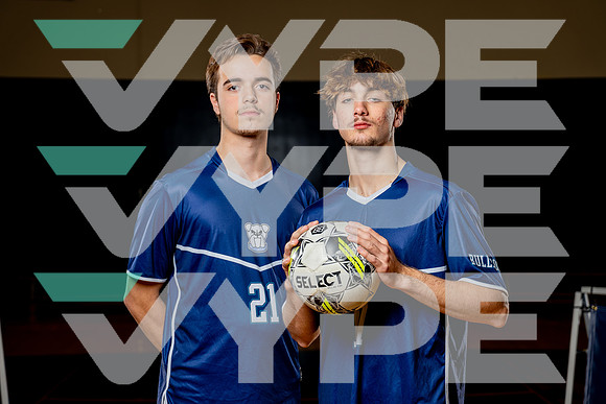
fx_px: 1155
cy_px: 202
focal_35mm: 69
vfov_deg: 19.9
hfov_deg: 29.4
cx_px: 303
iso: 100
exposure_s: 1/250
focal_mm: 67
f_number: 4
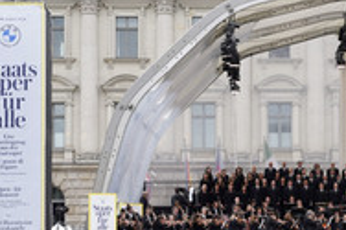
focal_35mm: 144
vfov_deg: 9.5
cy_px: 158
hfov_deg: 14.0
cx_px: 354
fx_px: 1383
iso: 250
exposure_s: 1/100
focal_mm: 60
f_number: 8
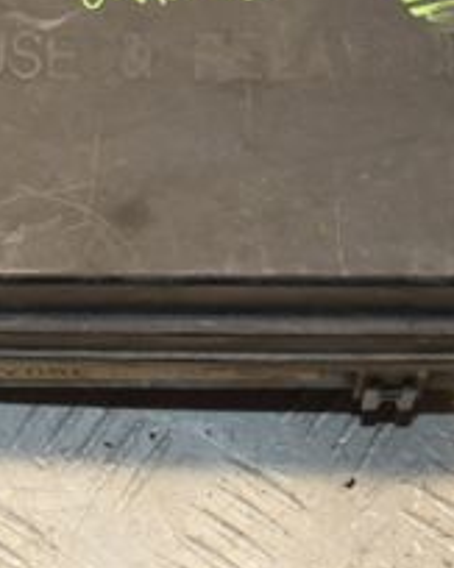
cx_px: 195
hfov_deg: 10.9
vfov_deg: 13.6
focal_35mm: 141
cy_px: 103
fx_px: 2370
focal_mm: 32
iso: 800
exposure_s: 1/200
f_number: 7.1
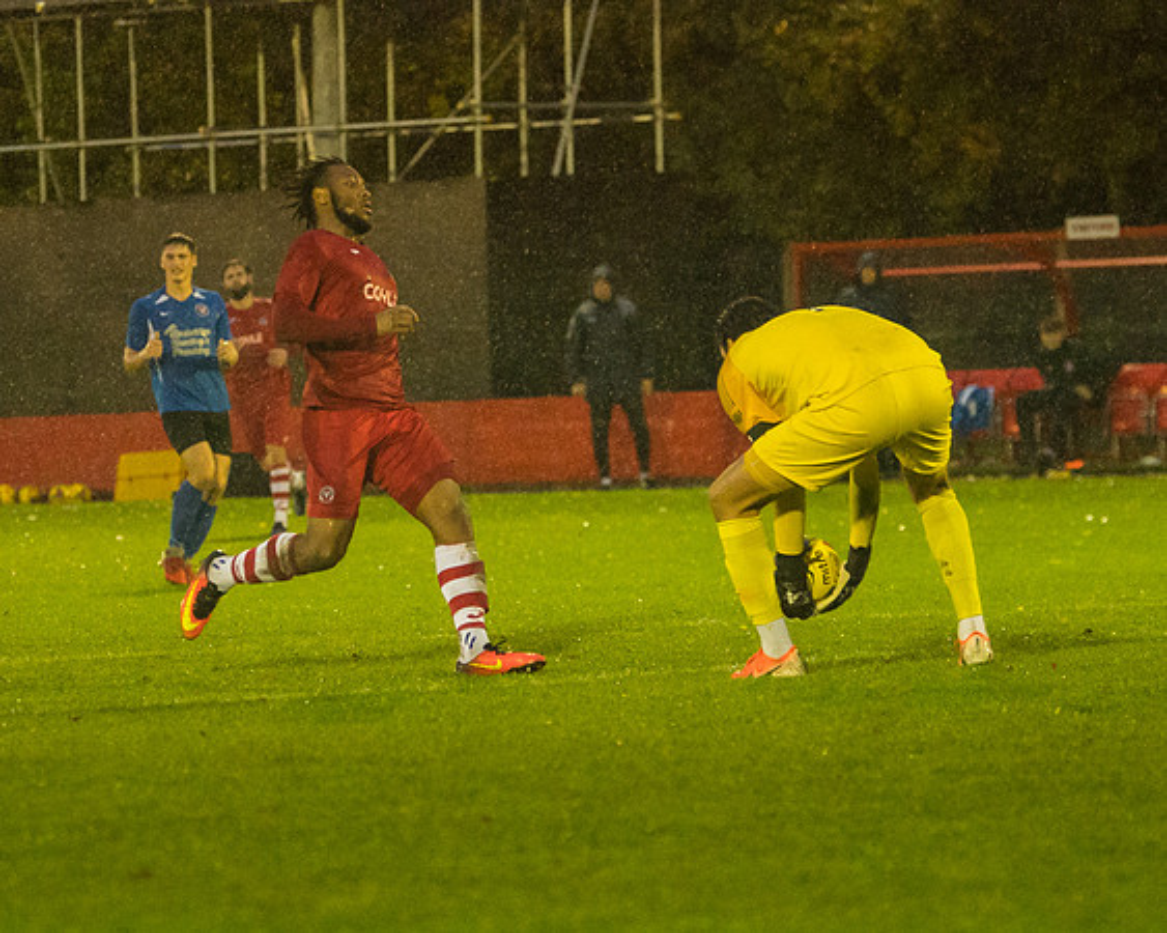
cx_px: 584
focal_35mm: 259
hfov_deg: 7.5
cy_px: 618
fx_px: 8956
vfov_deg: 6.0
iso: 5000
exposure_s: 1/1000
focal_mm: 116
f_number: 2.8
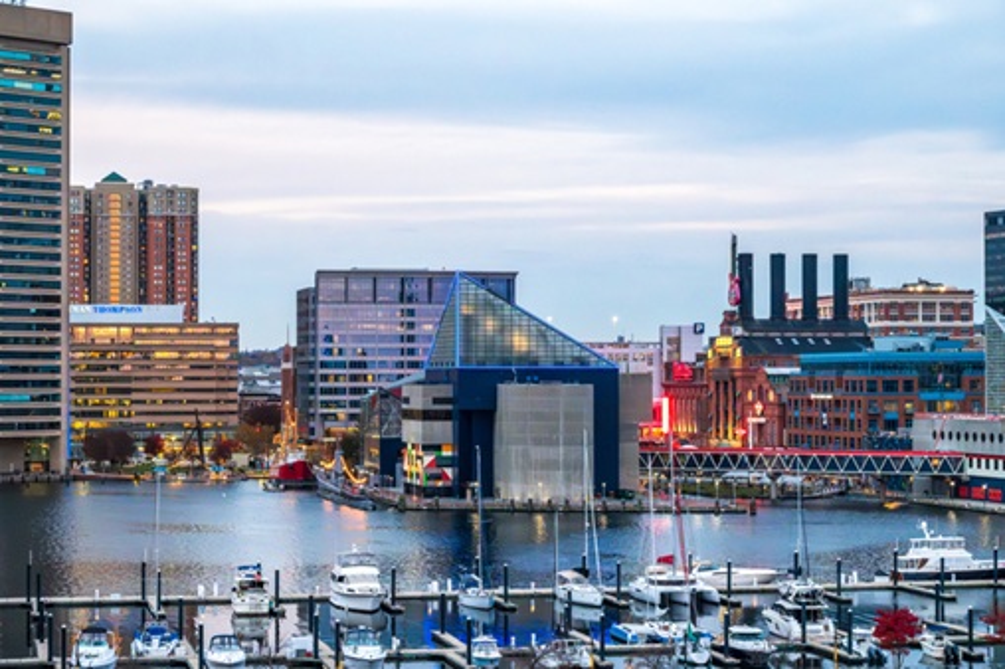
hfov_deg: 25.1
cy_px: 334
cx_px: 502
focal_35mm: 81
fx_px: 2260
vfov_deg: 16.8
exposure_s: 1/125
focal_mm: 81
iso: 12800
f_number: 14
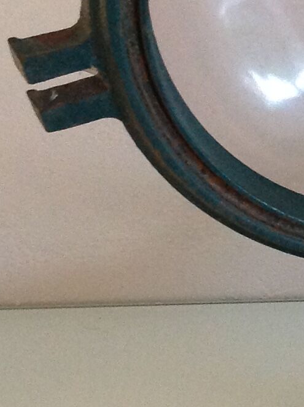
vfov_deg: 14.4
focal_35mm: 137
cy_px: 274
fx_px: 1607
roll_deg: +5.3
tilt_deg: -37.3
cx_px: 545
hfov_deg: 10.2
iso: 250
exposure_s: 1/17
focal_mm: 4.28
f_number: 2.4
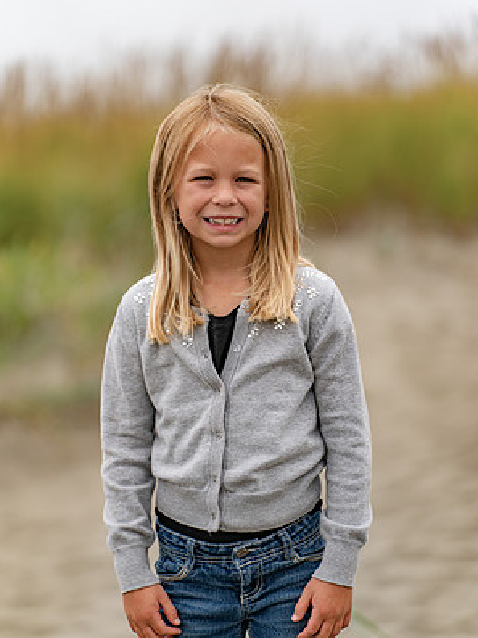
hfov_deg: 9.1
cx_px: 238
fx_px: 3019
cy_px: 354
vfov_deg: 12.0
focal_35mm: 164
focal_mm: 150
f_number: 2.8
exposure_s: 1/1250
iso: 100
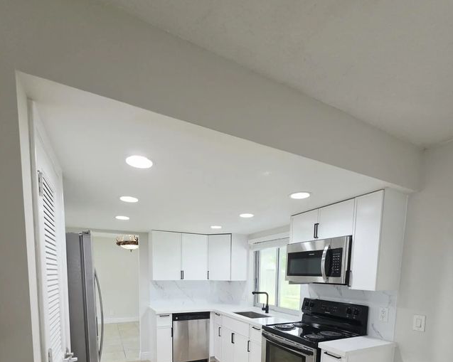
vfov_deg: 68.3
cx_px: 226
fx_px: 228
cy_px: 298
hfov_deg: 89.7
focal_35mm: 17
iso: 160
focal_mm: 2.2
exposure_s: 1/120
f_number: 1.9
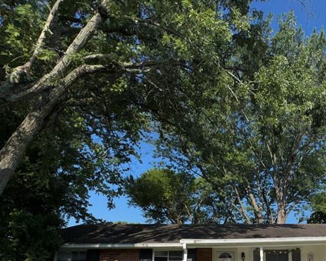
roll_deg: +0.4
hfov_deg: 58.0
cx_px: 256
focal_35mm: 28
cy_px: 220
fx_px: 270
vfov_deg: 47.8
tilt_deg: +11.9
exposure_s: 1/8065
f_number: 2.2
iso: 32
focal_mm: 2.22
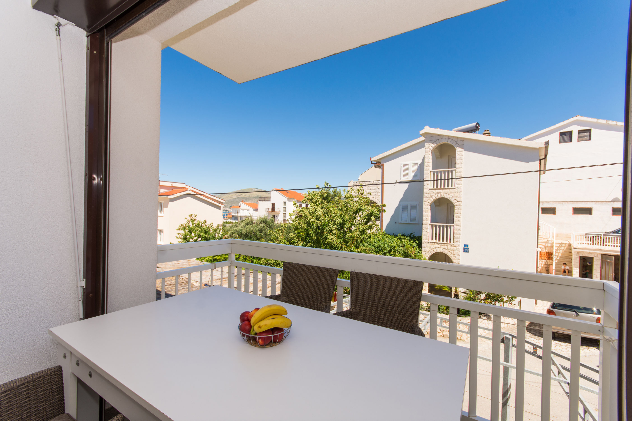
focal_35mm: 15
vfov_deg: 77.3
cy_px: 210
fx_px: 263
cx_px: 316
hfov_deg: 100.4
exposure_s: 1/250
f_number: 8
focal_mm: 10
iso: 100
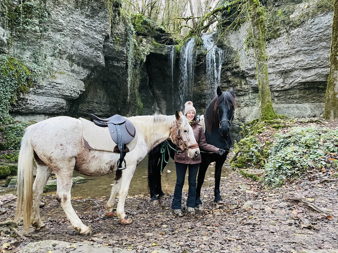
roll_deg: +0.0
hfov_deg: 65.3
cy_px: 124
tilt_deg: +0.0
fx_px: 264
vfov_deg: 51.3
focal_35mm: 27
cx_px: 164
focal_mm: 4.2
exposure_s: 1/45
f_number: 1.6
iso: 500
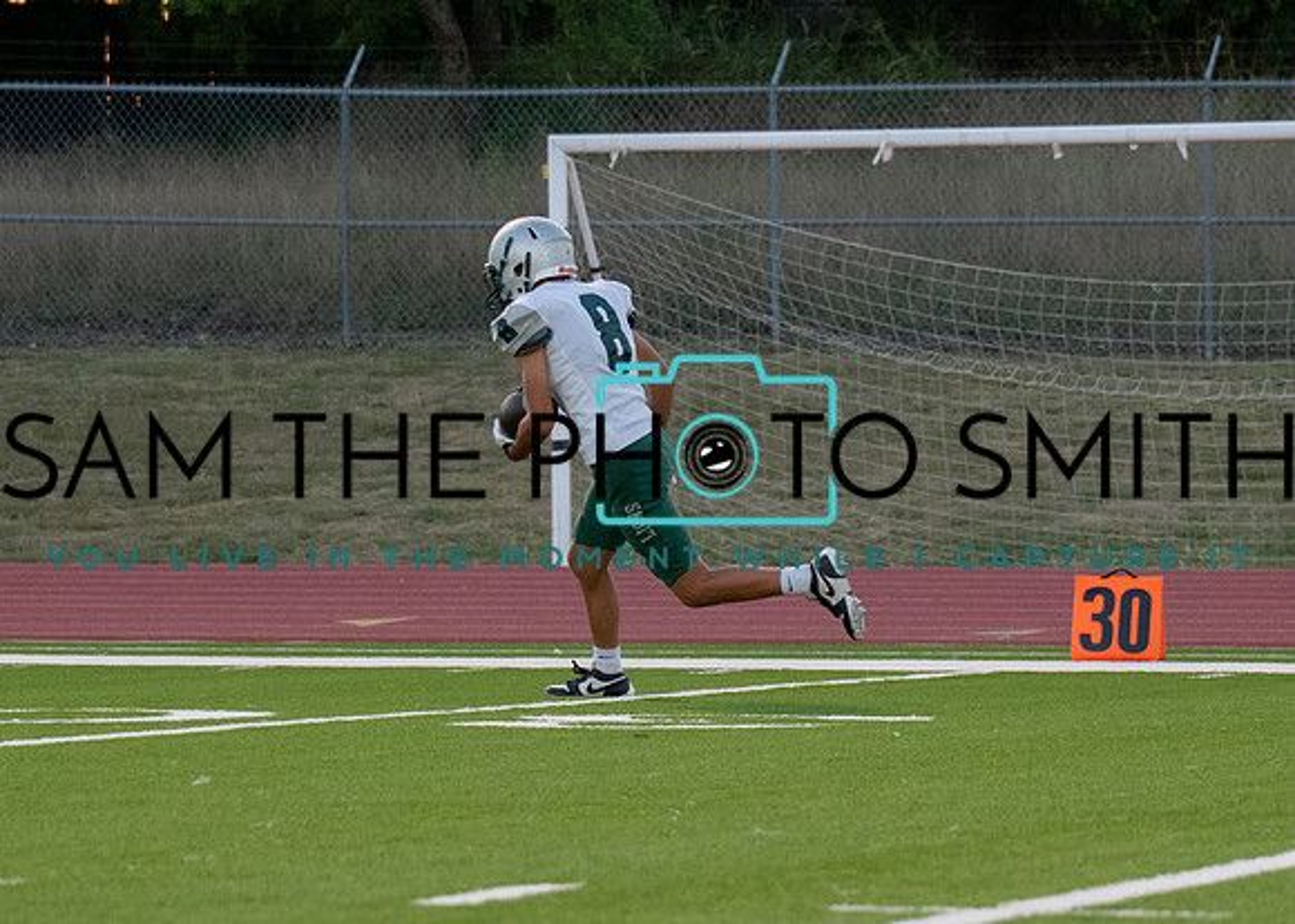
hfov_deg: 8.1
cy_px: 415
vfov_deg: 5.8
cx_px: 596
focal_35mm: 248
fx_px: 9123
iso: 2000
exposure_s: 1/1600
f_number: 2.8
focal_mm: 70
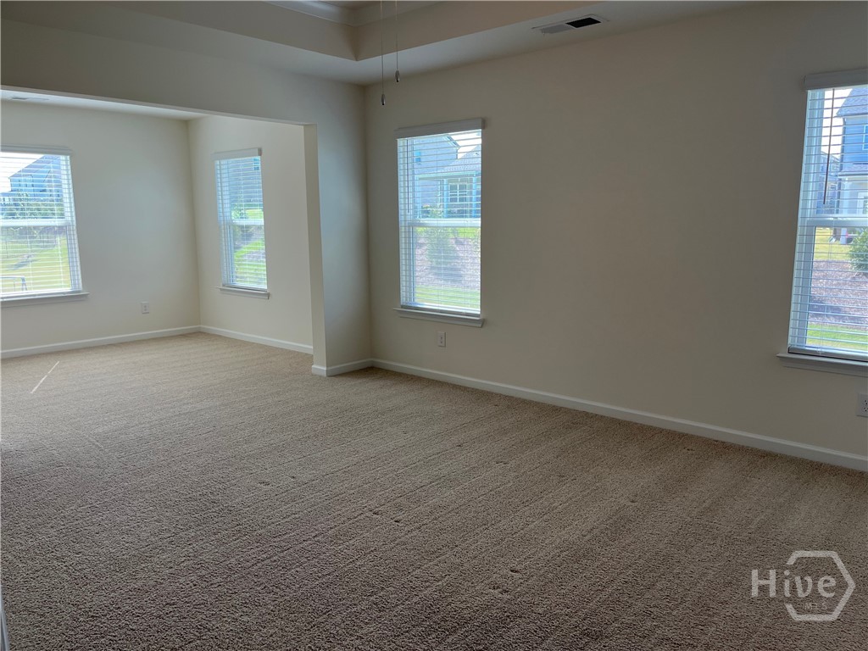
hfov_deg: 67.3
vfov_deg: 53.1
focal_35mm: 26
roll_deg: -0.1
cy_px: 326
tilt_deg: -10.4
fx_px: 652
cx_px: 434
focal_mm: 5.1
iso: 40
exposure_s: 1/200
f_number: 1.6
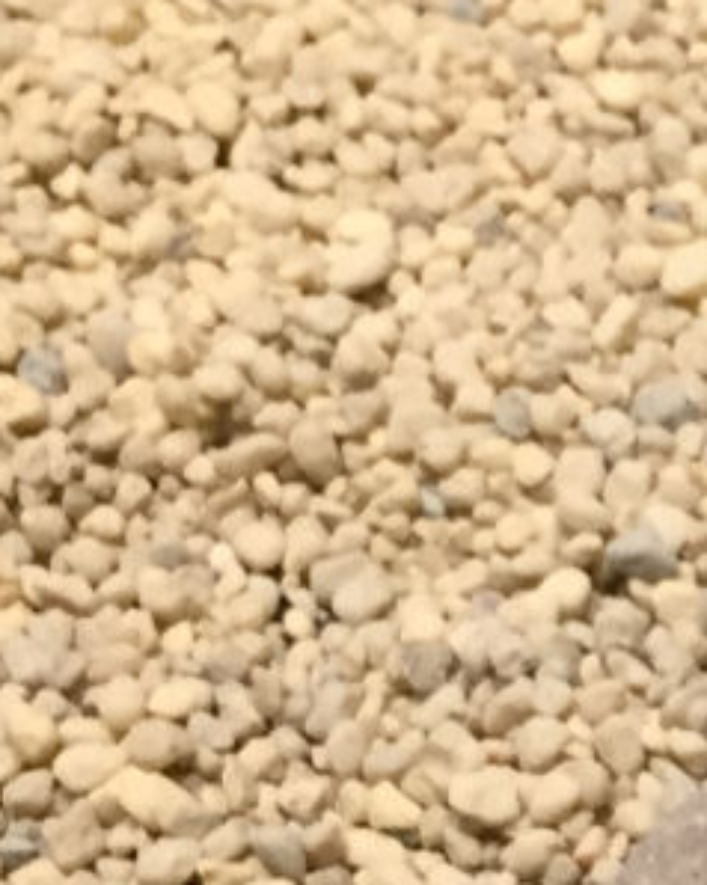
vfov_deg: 12.5
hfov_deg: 9.3
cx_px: 1542
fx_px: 3980
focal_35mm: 152
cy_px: 992
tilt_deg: -52.7
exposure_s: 1/33
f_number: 2.2
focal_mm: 4.15
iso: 100
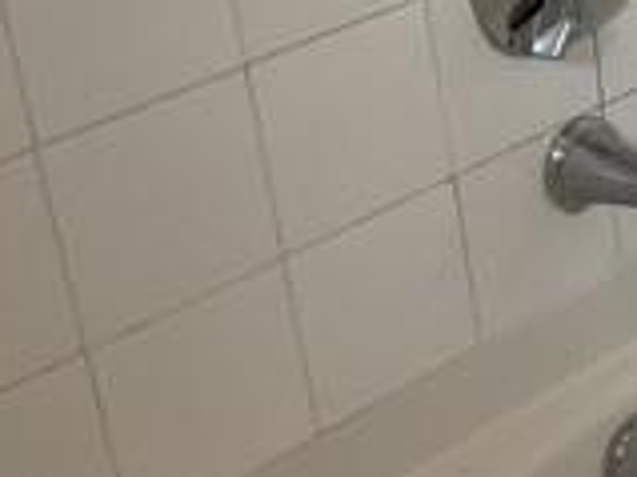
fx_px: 2151
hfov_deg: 14.9
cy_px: 24
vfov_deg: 12.5
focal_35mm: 117
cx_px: 1110
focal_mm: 3
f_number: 1.8
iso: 50
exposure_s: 1/60
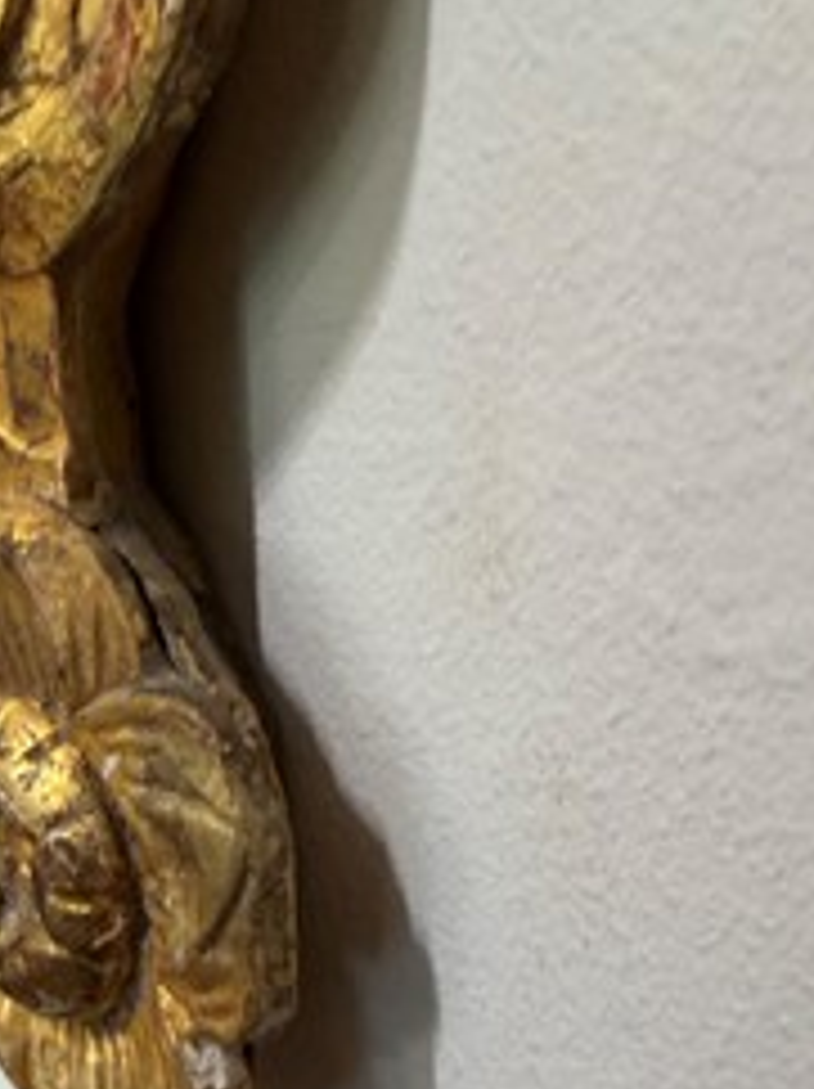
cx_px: 238
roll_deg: +0.7
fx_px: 1351
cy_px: 806
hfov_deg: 33.1
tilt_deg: -11.9
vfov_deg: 42.6
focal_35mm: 43
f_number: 2.2
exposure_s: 1/50
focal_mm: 2.22
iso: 160
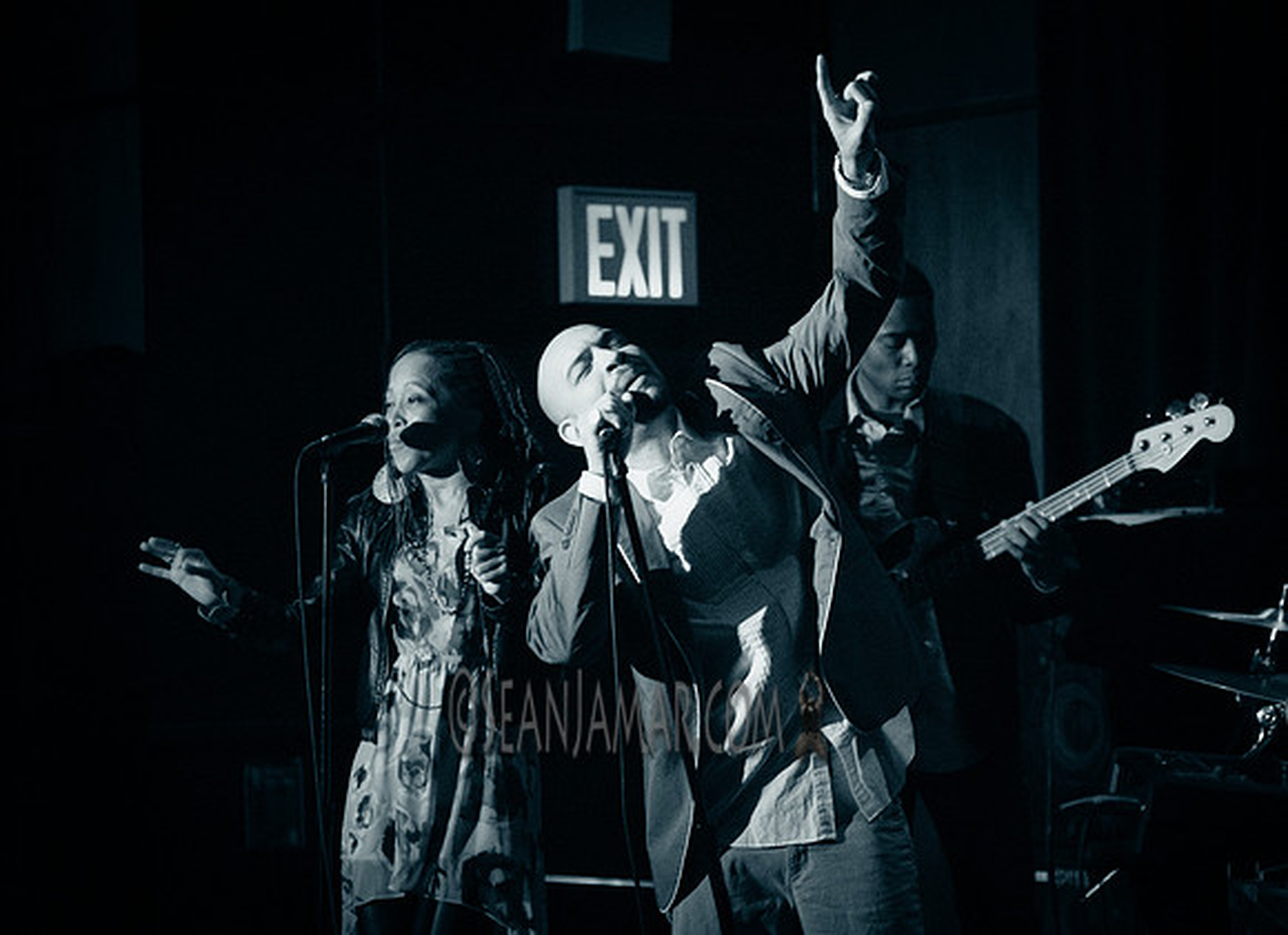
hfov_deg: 18.5
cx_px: 717
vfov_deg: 13.5
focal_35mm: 108
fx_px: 3956
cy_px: 503
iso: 4000
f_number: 2.8
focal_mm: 86
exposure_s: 1/100
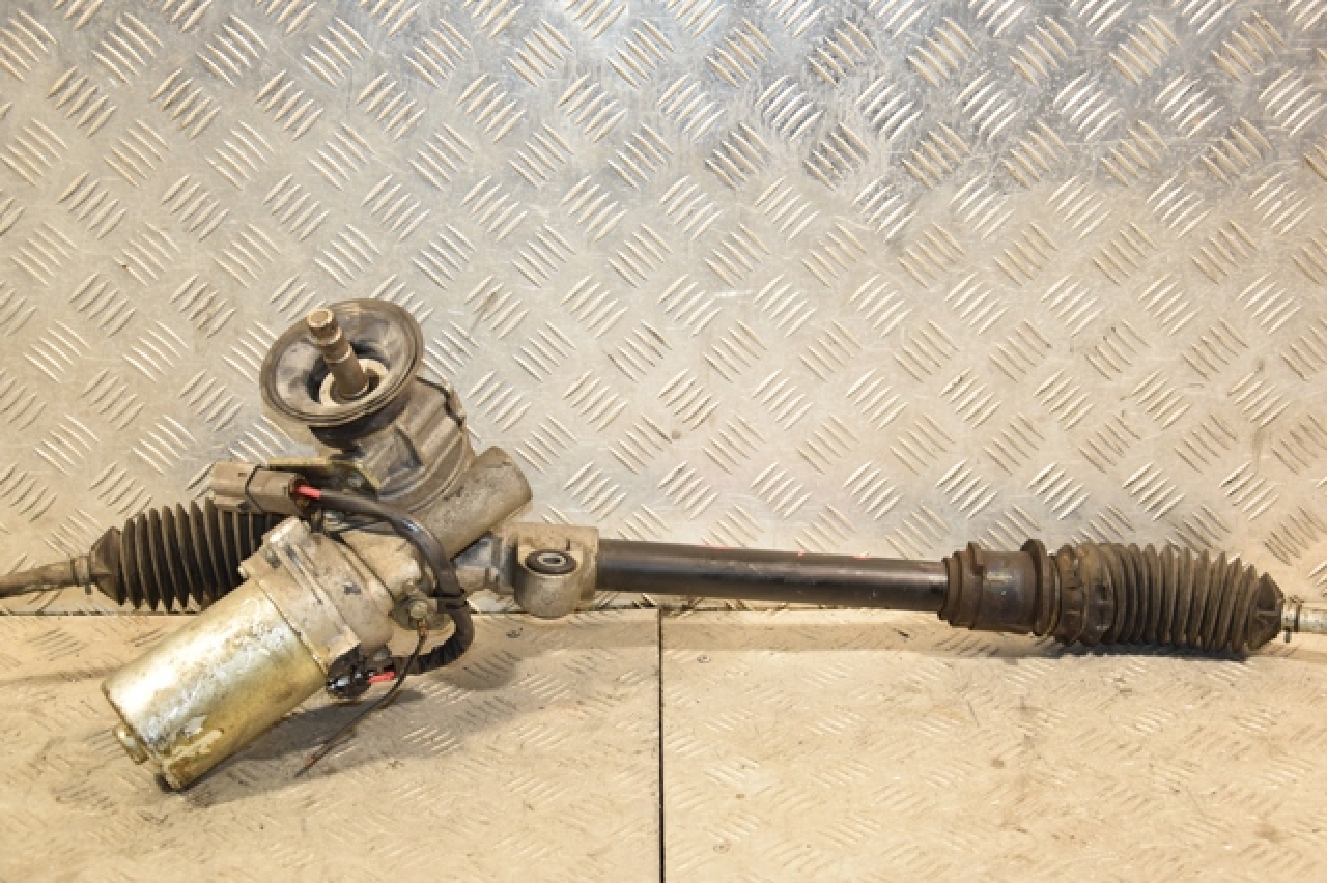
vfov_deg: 23.8
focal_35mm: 57
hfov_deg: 35.1
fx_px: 2100
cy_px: 442
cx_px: 664
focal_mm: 38
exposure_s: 1/200
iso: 800
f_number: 5
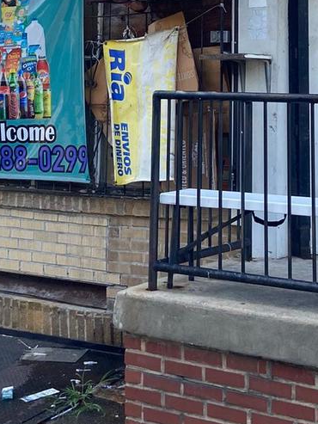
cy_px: -65
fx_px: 992
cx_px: 147
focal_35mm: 81
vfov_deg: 22.5
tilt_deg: +9.2
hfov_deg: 18.2
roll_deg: -0.7
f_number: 1.8
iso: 32
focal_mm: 4.25
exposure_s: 1/510
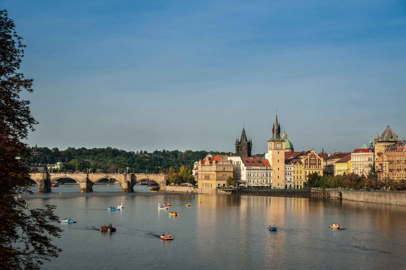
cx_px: 203
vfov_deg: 20.9
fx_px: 733
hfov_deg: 31.0
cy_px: 135
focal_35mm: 65
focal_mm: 65
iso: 200
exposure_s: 1/320
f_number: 11
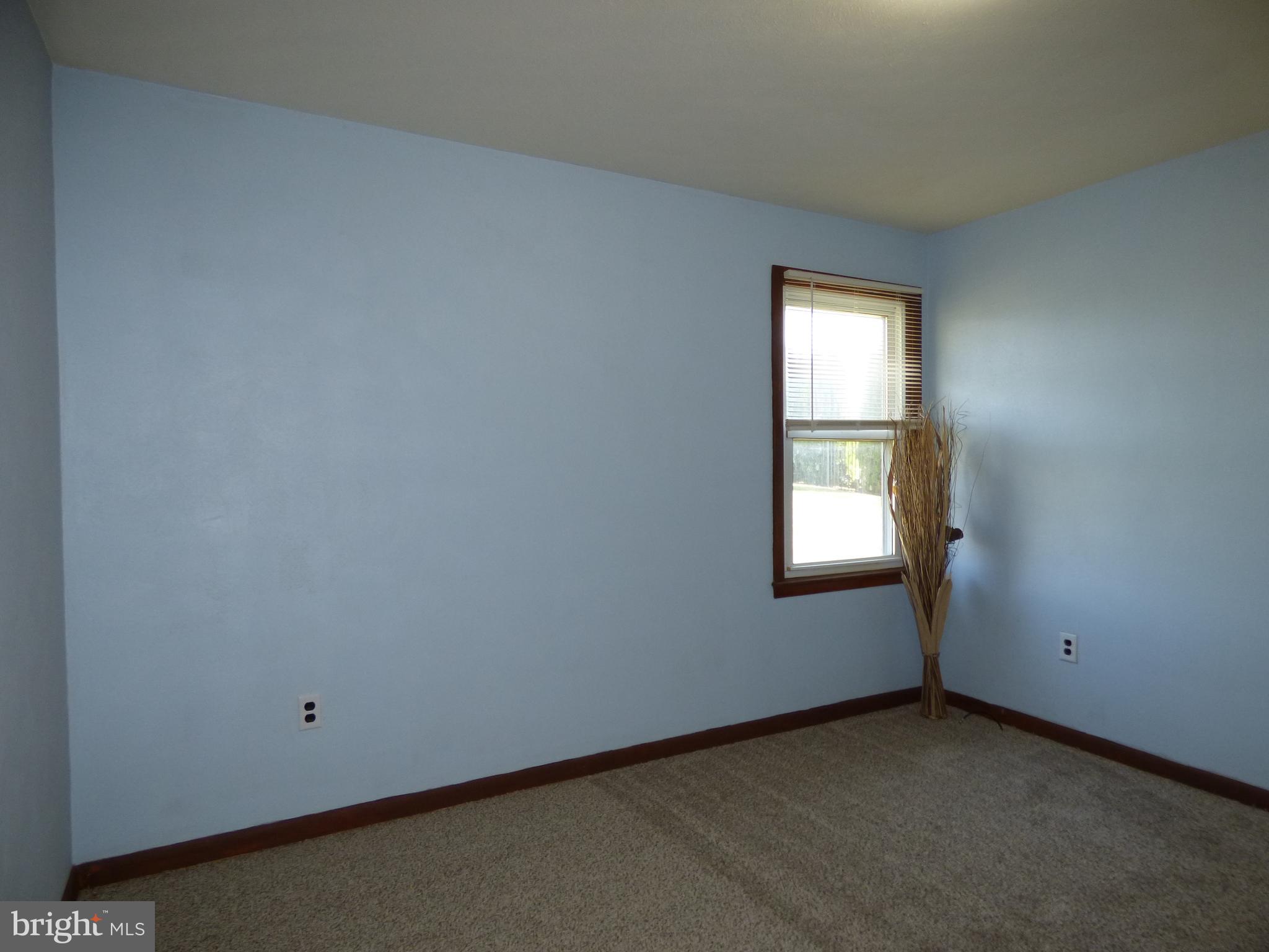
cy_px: 476
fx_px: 733
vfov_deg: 66.0
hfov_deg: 81.7
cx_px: 634
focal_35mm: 20
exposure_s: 1/60
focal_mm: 3.58
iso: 160
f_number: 2.8
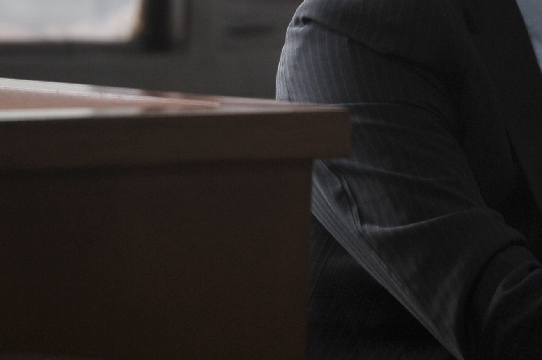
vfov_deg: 2.1
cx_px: 640
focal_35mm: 645
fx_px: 9703
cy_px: -98
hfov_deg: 3.2
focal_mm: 200
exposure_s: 1/250
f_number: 3.2
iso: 500
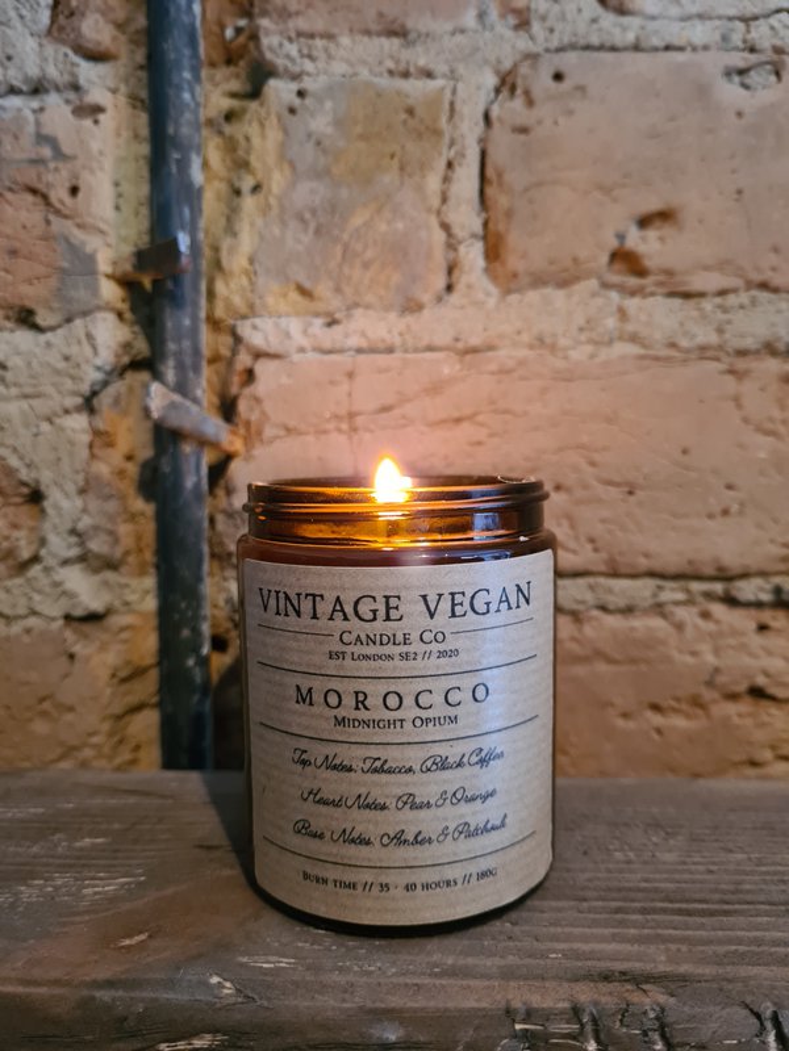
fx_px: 790
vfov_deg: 67.3
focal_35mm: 26
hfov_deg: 53.1
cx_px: 394
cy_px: 526
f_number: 1.8
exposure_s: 1/50
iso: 800
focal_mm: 5.4
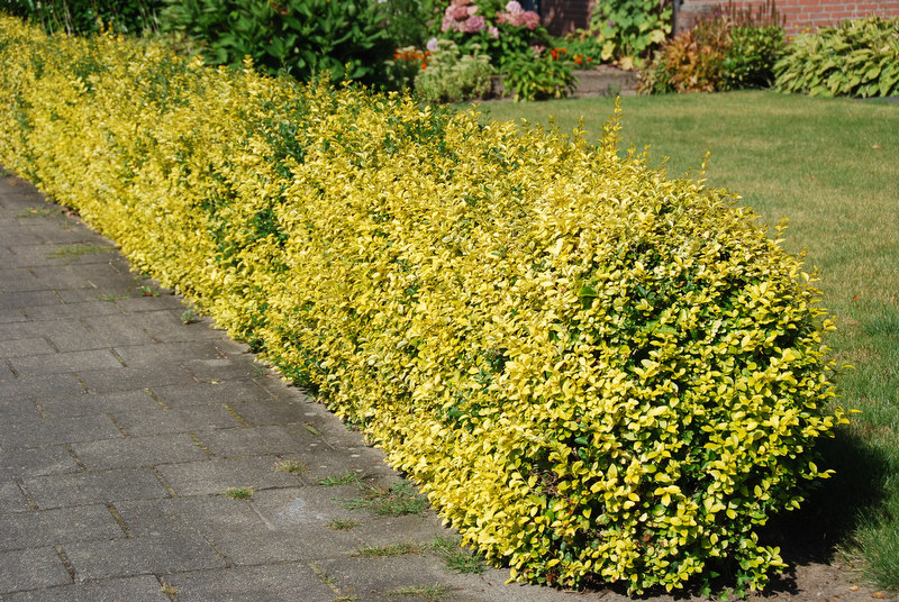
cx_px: 450
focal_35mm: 82
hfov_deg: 24.6
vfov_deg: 16.6
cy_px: 301
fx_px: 2063
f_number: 9
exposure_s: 1/320
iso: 100
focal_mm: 55
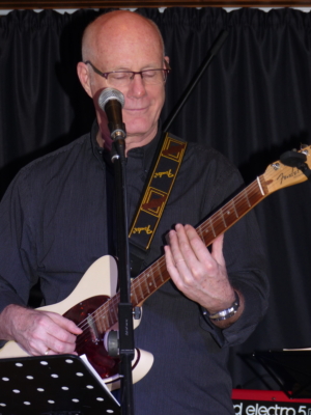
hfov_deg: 8.3
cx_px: 156
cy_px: 208
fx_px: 2132
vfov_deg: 11.1
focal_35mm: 178
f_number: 2.8
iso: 100
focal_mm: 32
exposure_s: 1/60
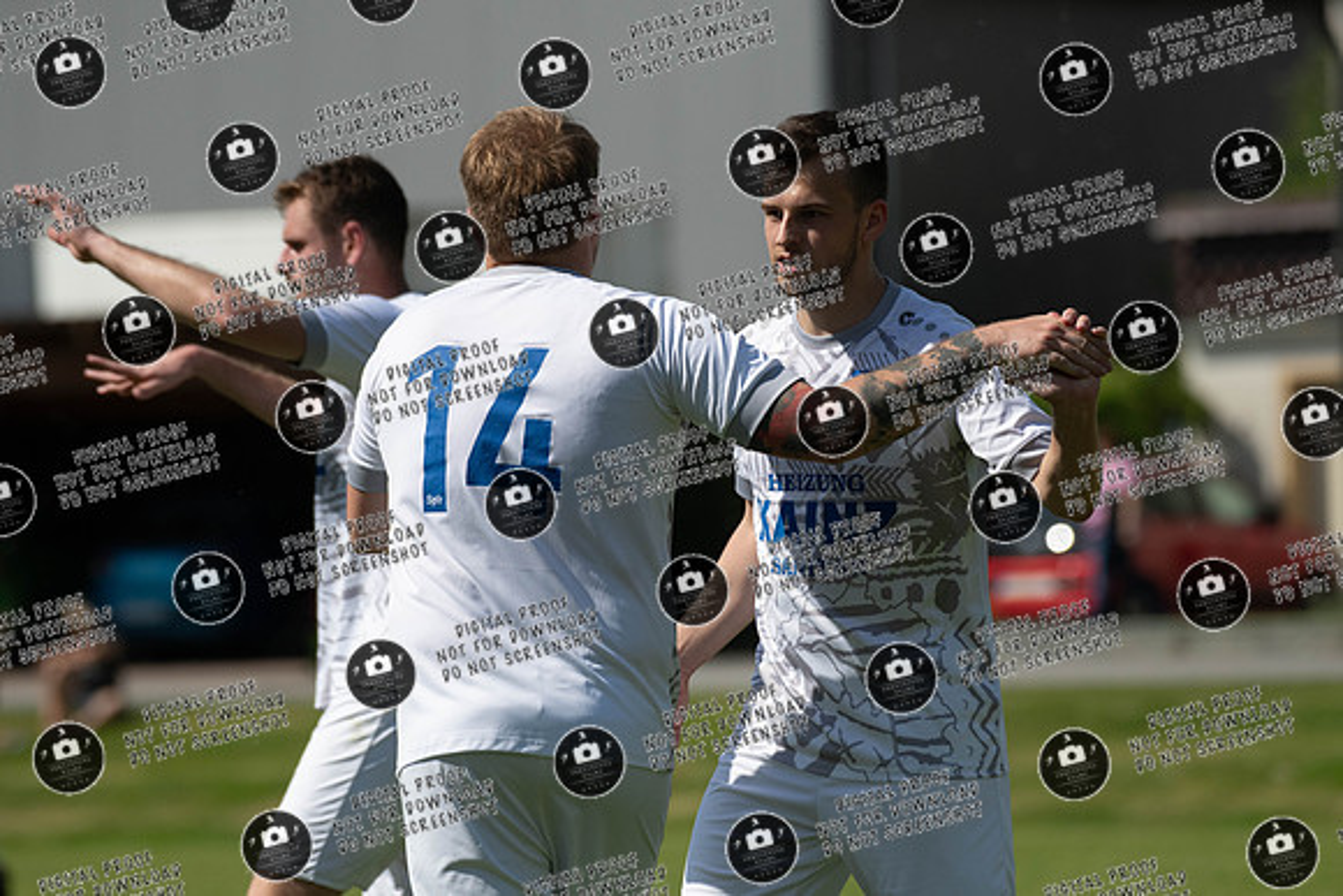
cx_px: 688
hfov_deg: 6.7
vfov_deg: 4.5
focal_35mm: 307
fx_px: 11448
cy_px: 414
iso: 800
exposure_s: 1/8000
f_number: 5.6
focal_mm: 280
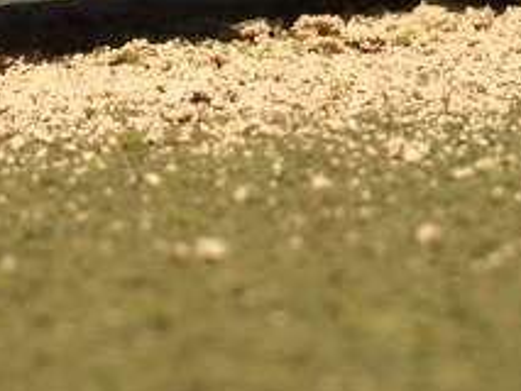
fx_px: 1310
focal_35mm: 87
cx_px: 323
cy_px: -142
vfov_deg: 16.0
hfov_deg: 22.4
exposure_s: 1/2933
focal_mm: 4.15
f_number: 2.2
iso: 32
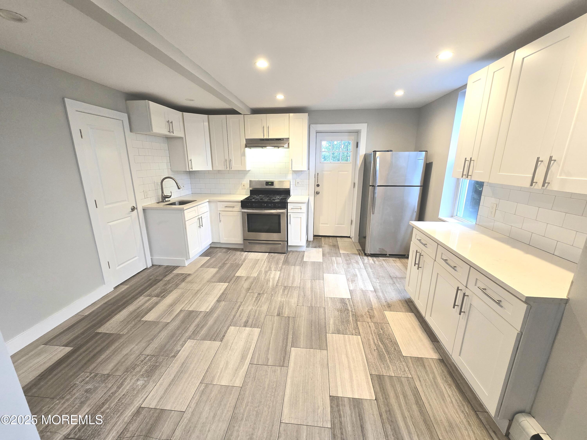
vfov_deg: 89.9
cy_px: 220
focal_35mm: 13
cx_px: 294
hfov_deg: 106.2
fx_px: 220
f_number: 2.2
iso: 160
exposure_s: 1/60.2
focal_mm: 2.2
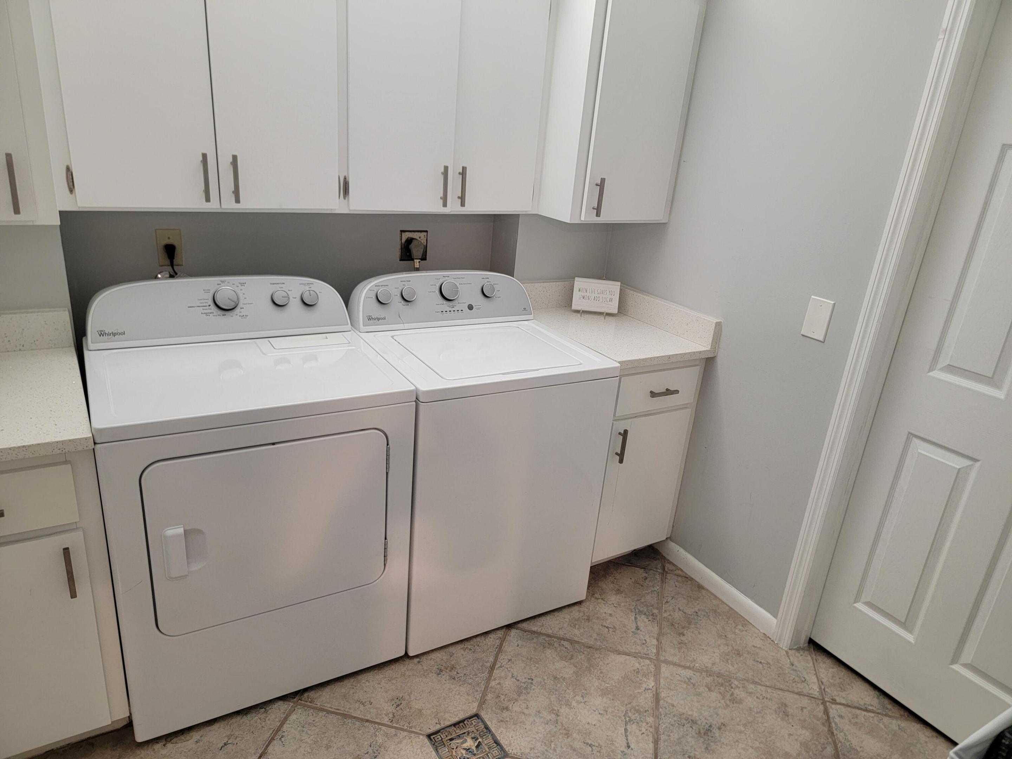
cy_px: 380
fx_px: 702
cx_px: 506
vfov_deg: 56.8
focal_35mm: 24
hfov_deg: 71.6
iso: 200
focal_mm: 6.7
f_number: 1.8
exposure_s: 1/40
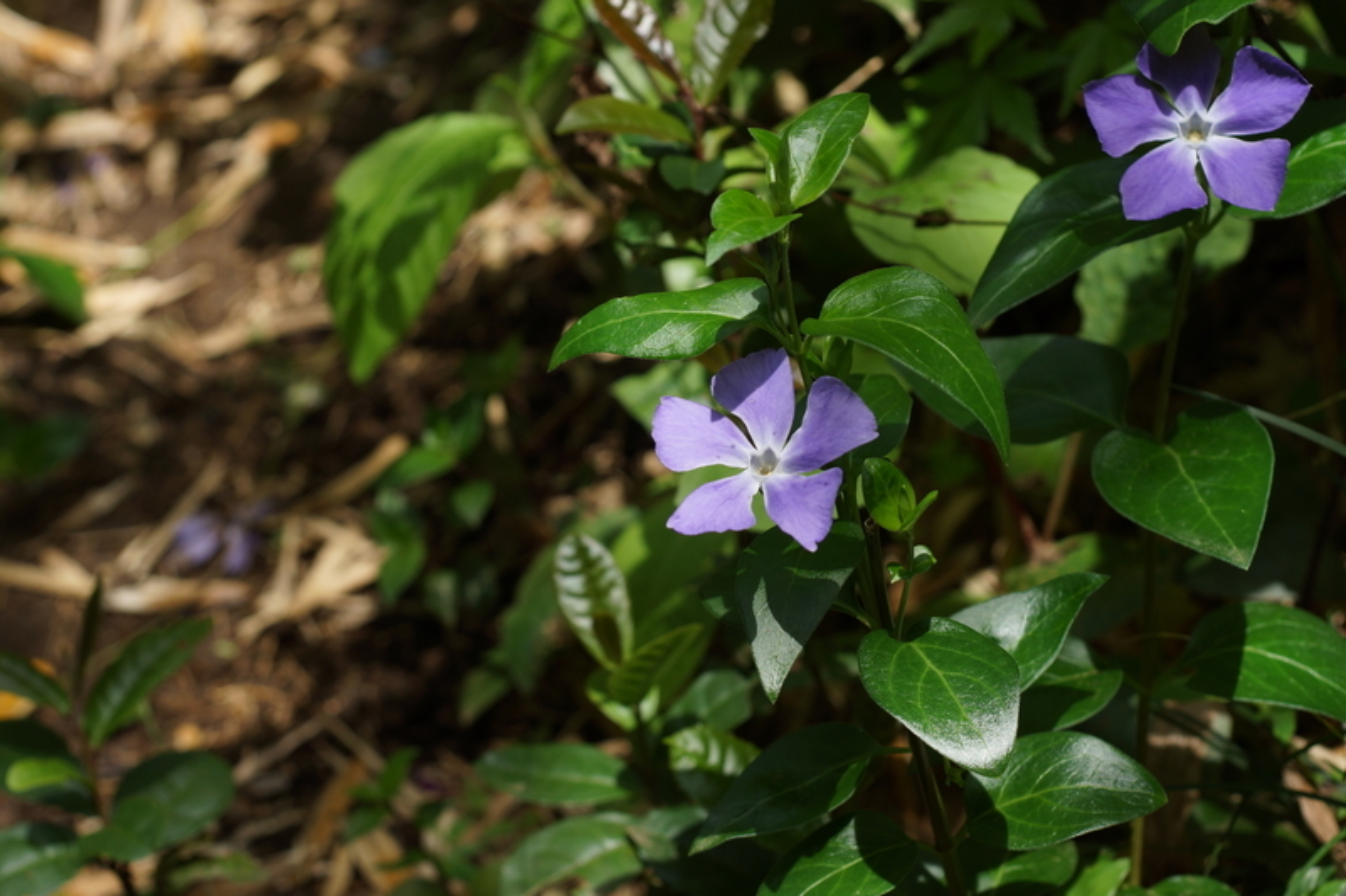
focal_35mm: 75
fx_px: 2803
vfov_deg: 18.2
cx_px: 673
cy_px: 448
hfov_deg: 27.0
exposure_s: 1/250
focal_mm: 50
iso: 100
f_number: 5
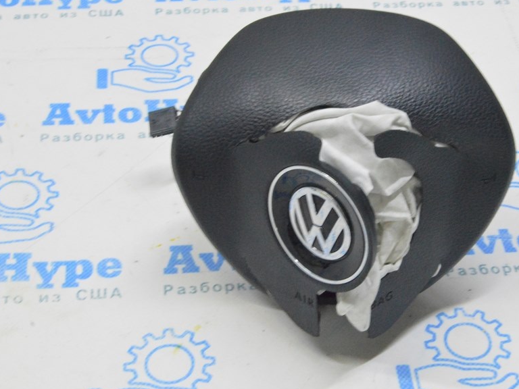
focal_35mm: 73
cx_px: 342
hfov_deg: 26.5
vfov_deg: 20.2
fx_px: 1094
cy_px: 184
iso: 6400
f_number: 20
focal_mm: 38
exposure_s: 1/20
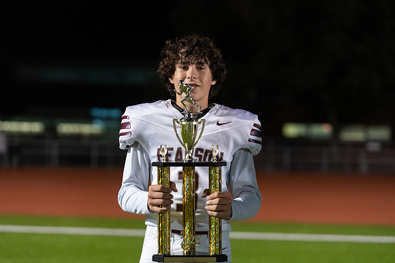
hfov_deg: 15.8
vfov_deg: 10.6
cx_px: 198
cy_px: 132
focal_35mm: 129
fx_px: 1420
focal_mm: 124
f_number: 3.5
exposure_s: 1/320
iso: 4000
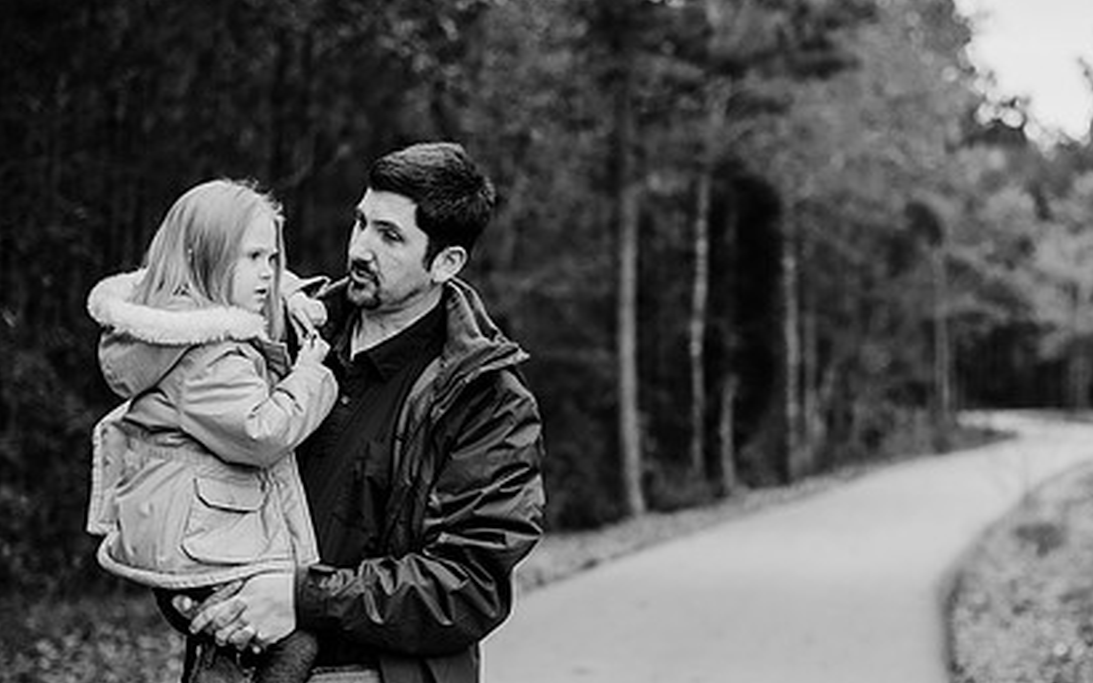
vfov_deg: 18.1
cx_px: 620
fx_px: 2145
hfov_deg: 28.6
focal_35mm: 72
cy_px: 371
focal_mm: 50
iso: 320
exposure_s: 1/800
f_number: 2.2
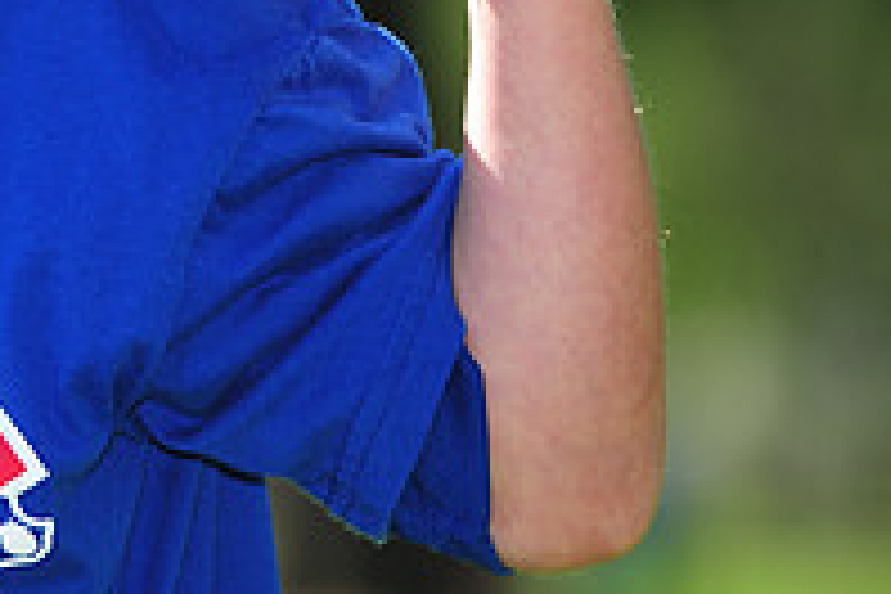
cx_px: -364
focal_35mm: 586
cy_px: -171
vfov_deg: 2.3
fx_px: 14502
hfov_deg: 3.5
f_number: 4.5
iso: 200
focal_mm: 200
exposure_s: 1/640
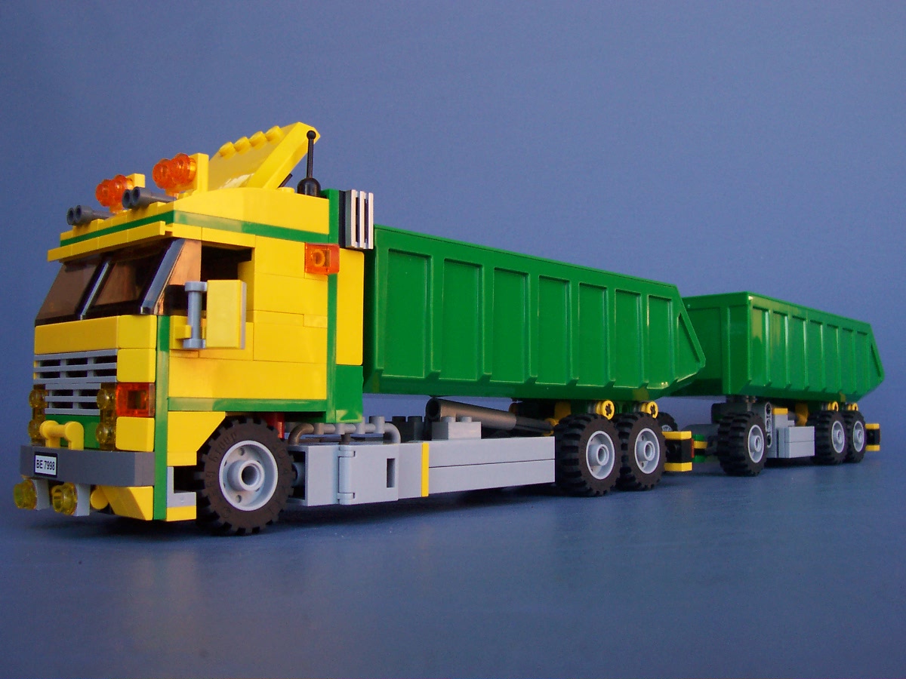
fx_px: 968
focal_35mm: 37
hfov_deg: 50.1
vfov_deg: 38.7
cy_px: 340
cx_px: 453
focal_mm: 5.6
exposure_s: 1/125
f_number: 2.8
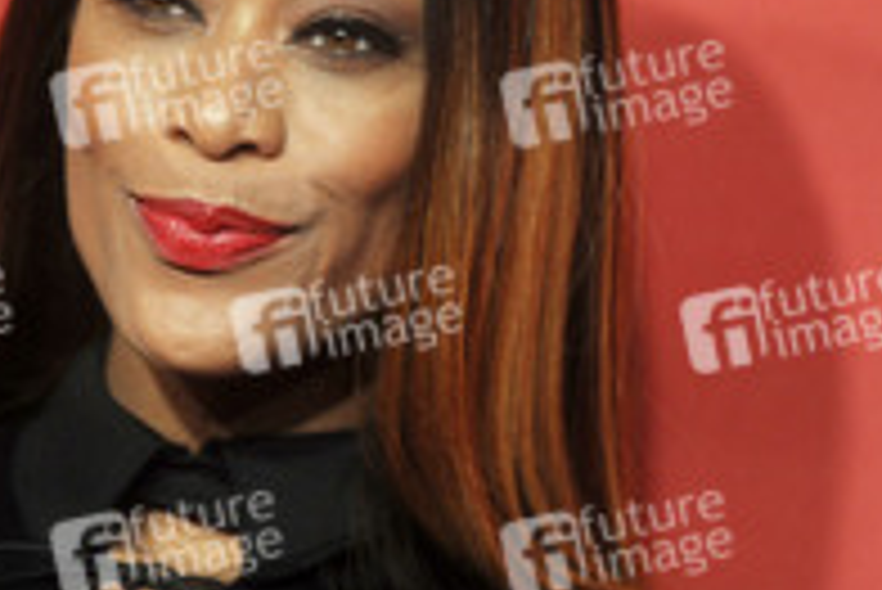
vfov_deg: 3.2
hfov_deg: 4.7
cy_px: 207
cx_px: 225
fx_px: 10690
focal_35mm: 436
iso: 1600
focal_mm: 190
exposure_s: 1/500
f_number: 3.5
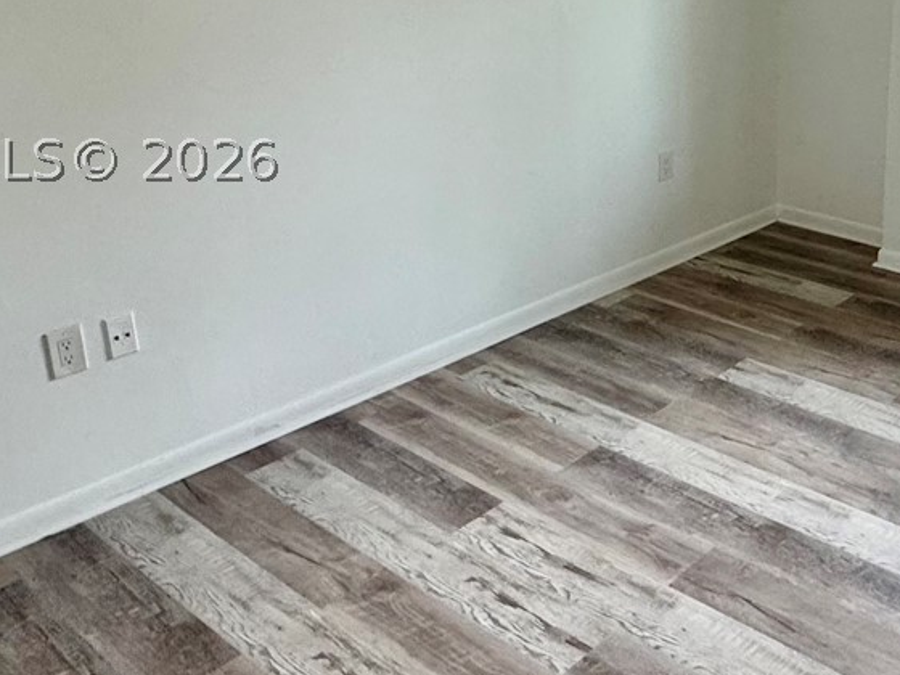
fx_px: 1040
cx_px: 770
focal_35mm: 40
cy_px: 159
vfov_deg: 35.1
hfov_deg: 43.6
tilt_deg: -15.8
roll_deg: -1.4
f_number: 2.2
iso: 200
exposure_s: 1/120
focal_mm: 2.22
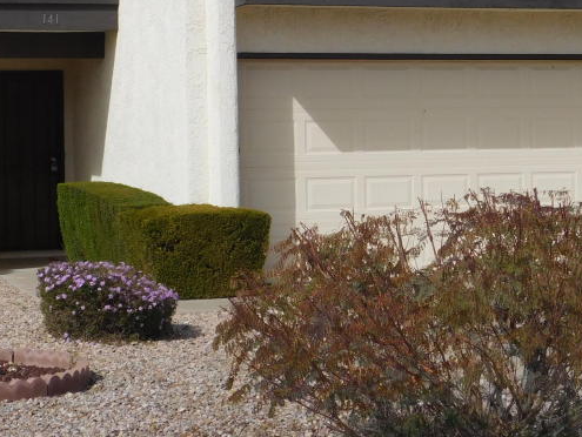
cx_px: 330
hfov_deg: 21.1
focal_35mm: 93
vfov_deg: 15.8
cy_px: 70
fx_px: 1565
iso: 125
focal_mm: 8
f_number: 7.4
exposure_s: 1/640
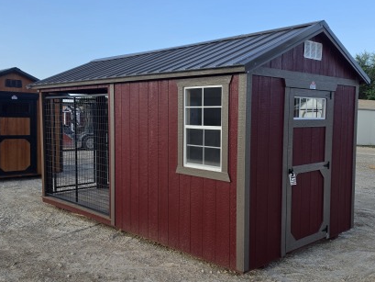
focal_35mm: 36
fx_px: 390
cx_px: 198
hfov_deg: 51.3
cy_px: 150
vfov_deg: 39.7
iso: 64
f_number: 1.4
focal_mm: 6.5
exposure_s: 1/2760
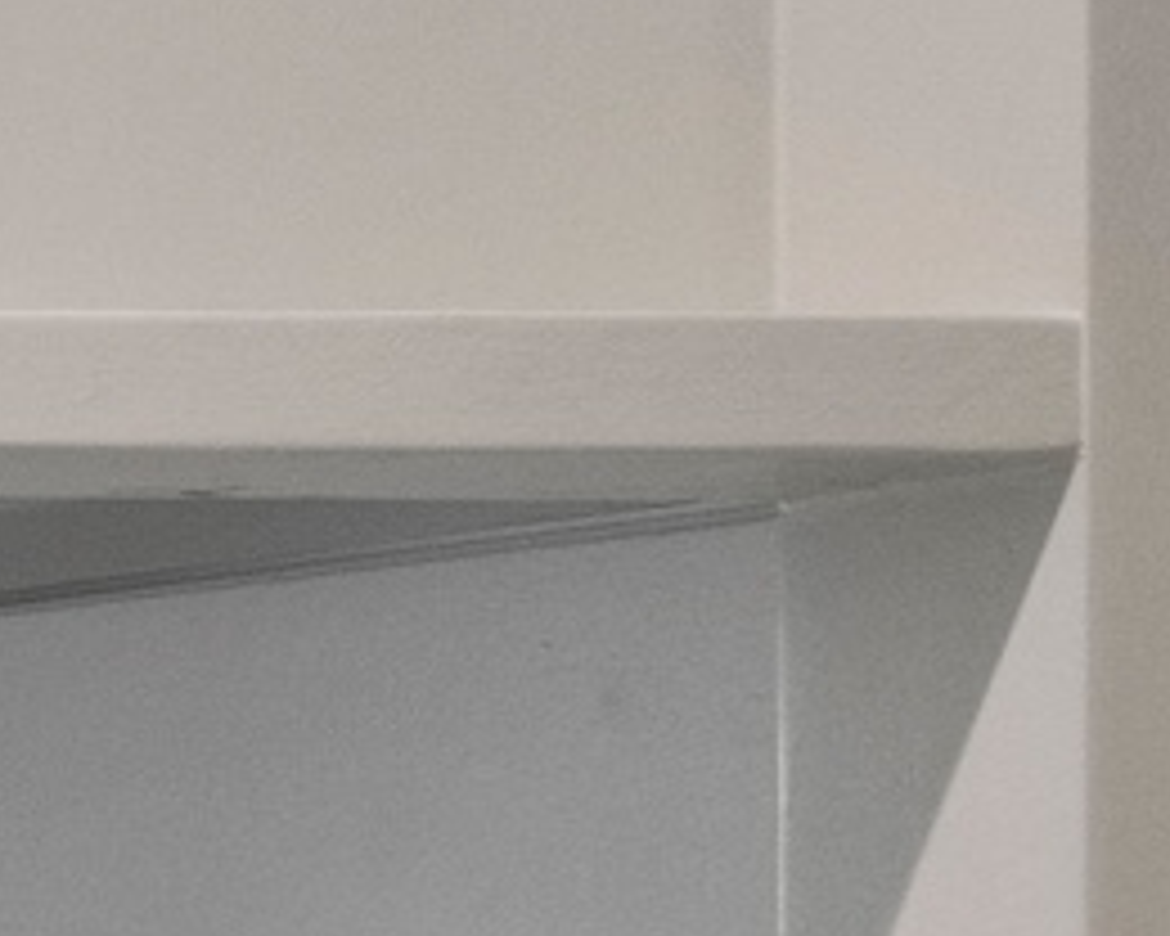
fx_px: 3844
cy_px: 1028
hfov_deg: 9.4
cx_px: -2988
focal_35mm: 111
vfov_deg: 13.6
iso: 640
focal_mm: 10
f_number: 8
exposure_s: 1/4
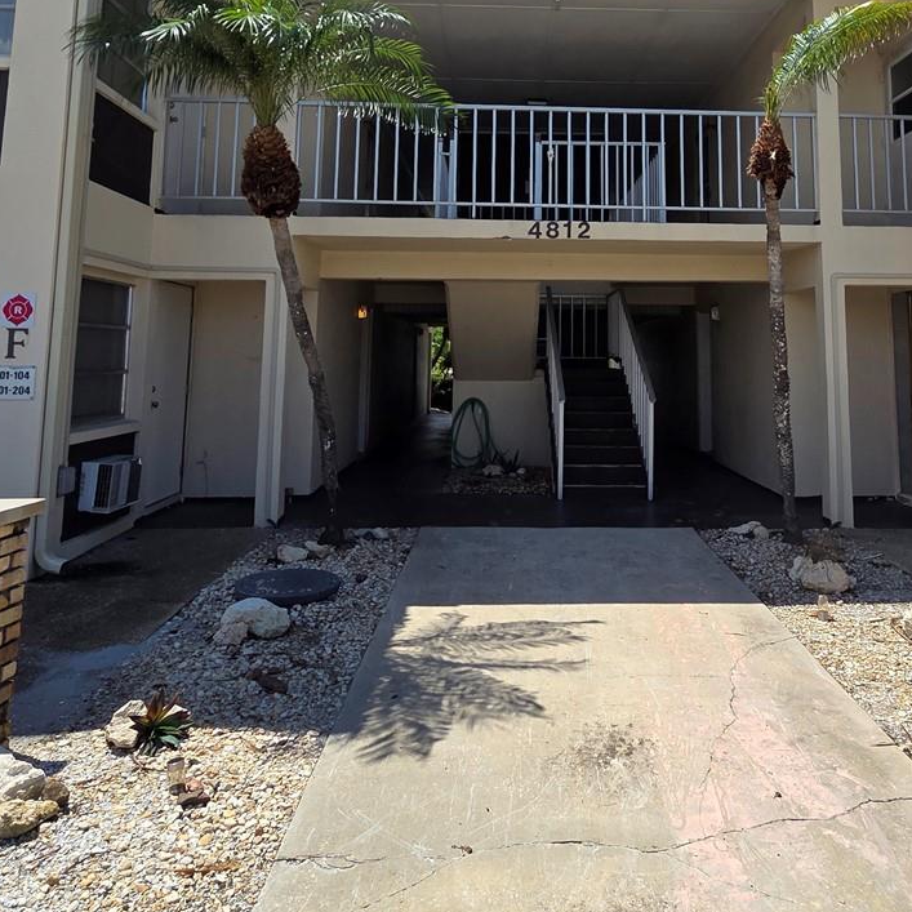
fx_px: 775
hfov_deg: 60.5
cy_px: 250
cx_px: 544
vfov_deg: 58.4
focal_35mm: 26
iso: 50
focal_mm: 2.2
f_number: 2.2
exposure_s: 1/2314
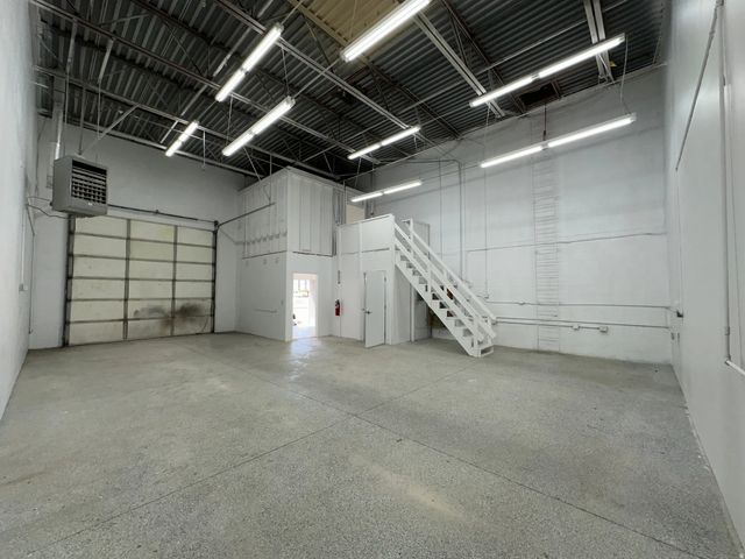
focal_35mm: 14
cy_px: 280
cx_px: 372
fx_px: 301
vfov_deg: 85.7
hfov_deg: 102.1
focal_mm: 2.22
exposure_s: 1/120
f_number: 2.2
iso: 50
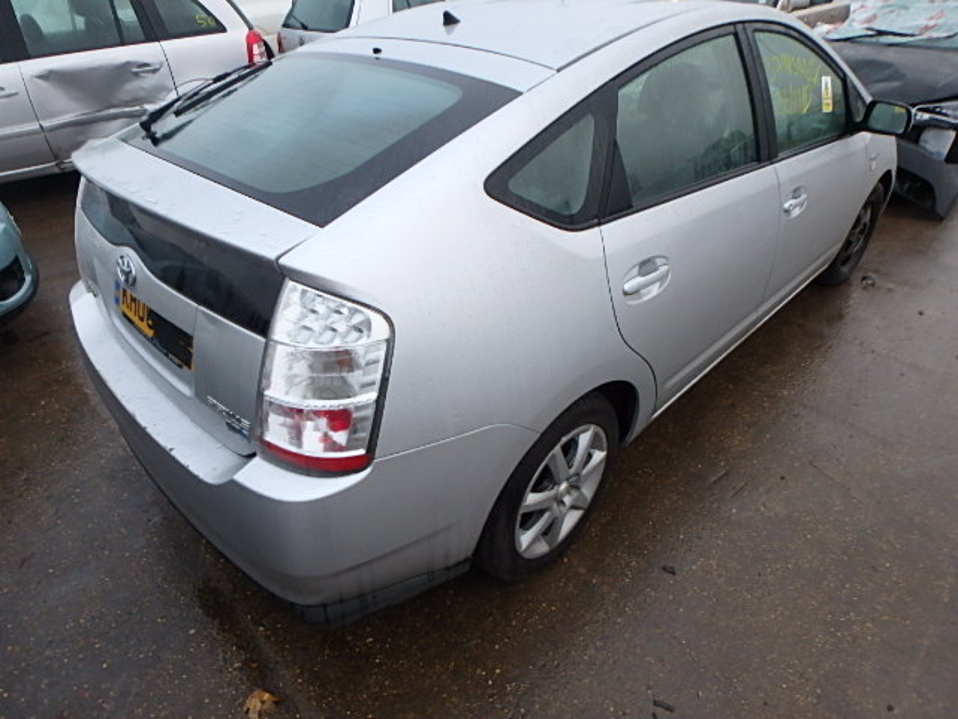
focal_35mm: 21
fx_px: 581
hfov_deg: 79.0
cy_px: 360
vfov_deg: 63.4
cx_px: 479
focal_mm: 3.7
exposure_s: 1/80
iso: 125
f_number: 3.5
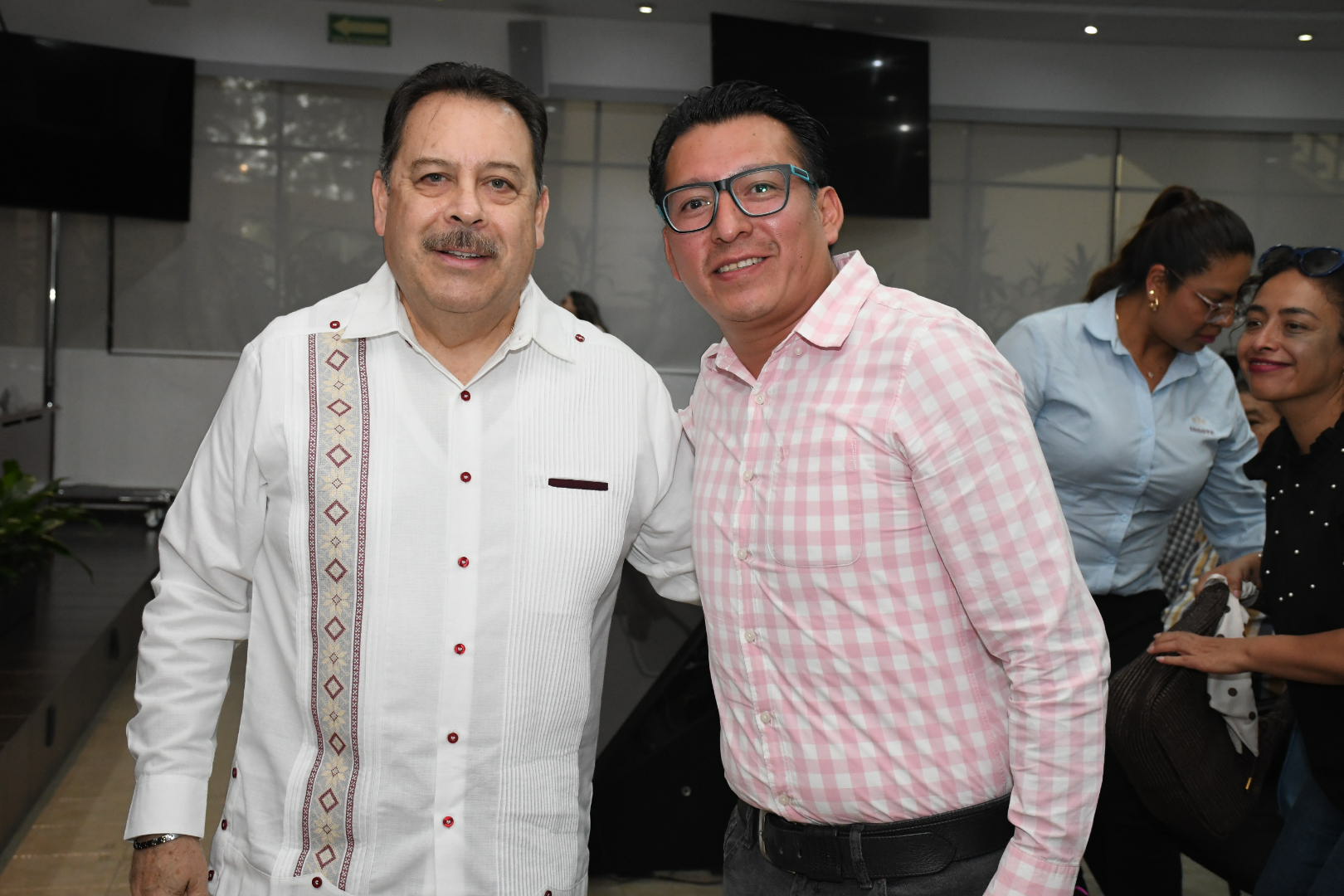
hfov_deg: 38.2
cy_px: 448
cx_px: 672
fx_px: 1941
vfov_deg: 26.0
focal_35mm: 52
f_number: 6.3
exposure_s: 1/125
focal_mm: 35
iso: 2000
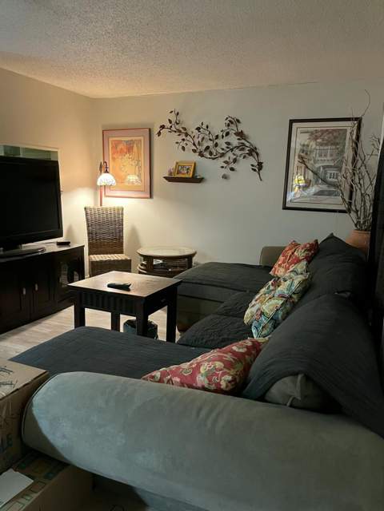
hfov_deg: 53.1
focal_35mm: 26
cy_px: 256
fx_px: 385
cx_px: 192
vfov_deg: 67.3
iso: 500
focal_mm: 5.1
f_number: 1.6
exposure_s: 1/40
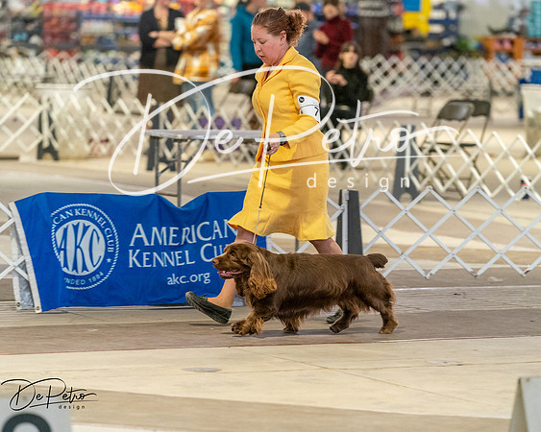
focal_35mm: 211
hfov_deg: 9.2
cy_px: 216
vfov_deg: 7.3
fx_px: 3371
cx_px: 270
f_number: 3.5
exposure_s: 1/250
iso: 6400
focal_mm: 187
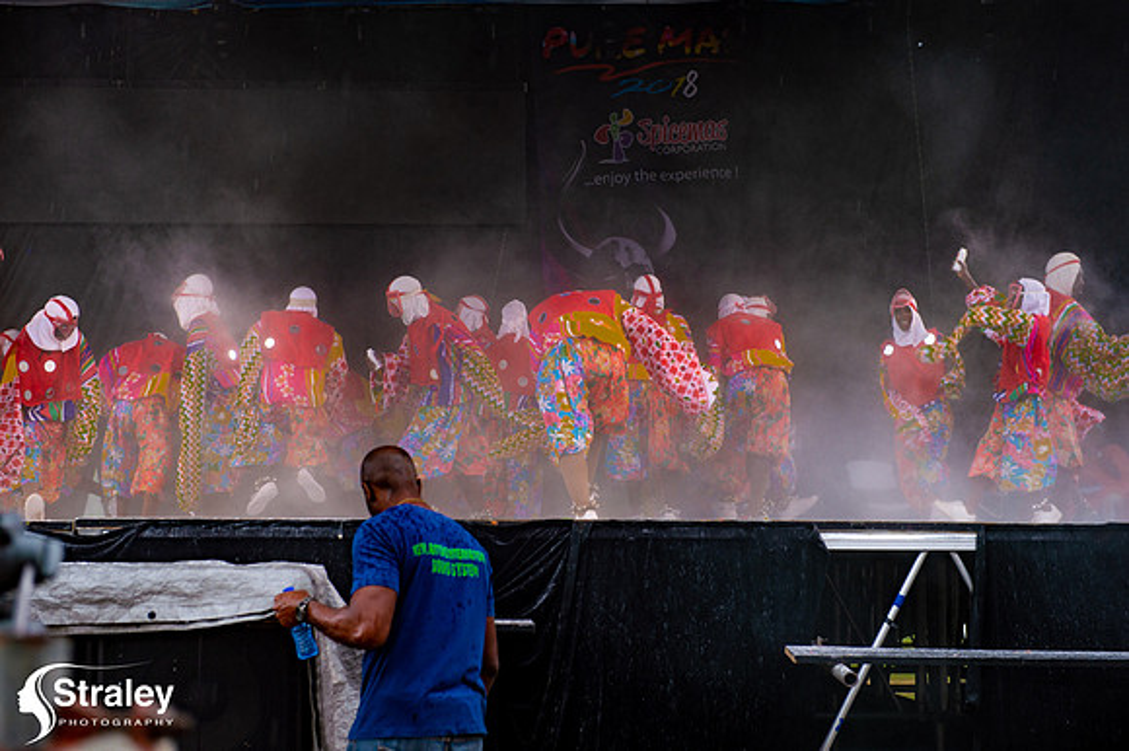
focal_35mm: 70
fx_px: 2194
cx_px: 564
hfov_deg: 28.9
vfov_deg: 19.4
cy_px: 376
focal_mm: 70
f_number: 5
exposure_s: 1/250
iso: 125
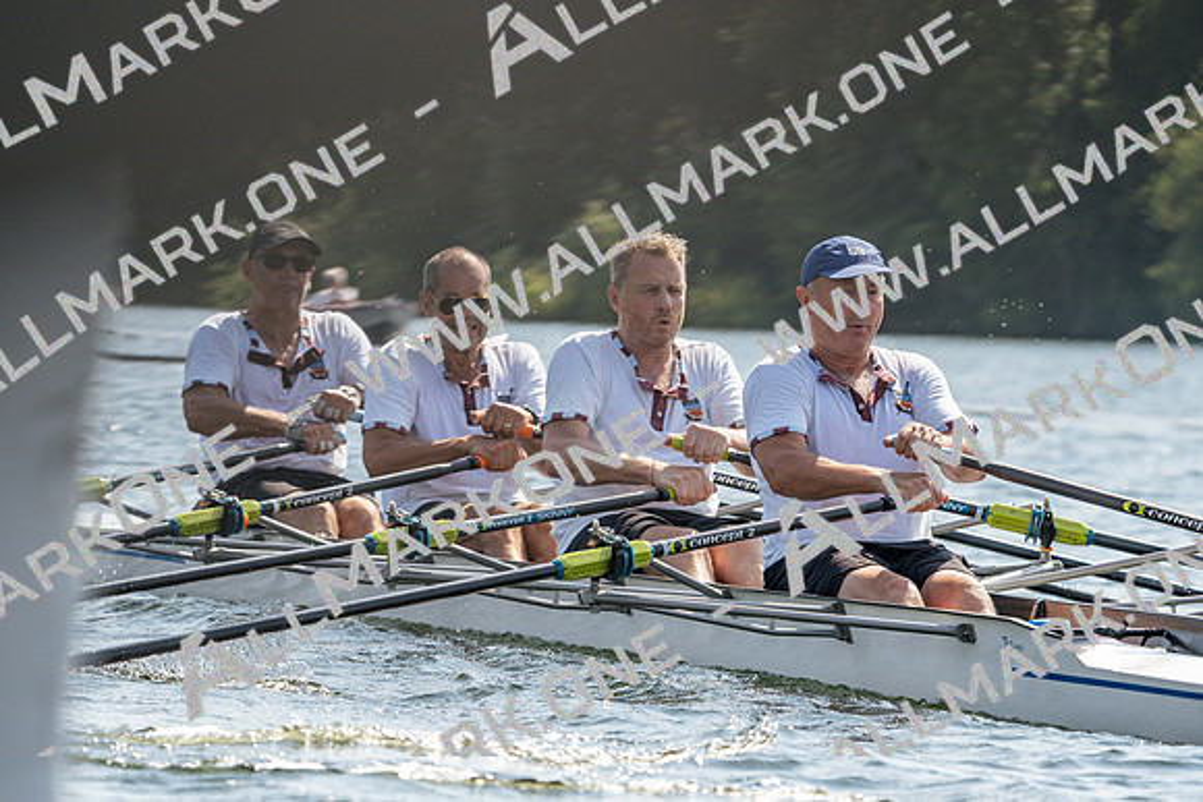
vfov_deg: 4.5
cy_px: 401
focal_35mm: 303
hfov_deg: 6.8
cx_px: 602
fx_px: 10127
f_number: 6.3
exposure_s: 1/1600
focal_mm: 303
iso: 400
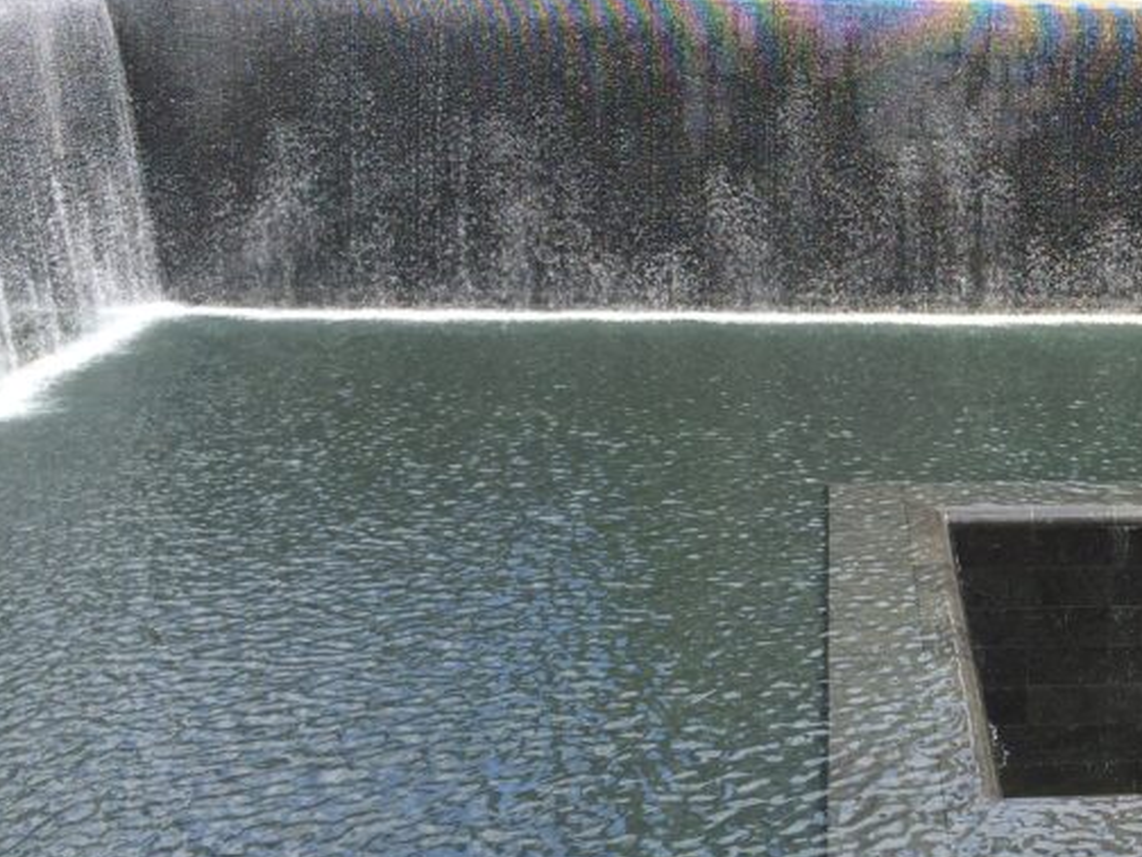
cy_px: 342
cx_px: 1151
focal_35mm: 61
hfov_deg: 29.5
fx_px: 2012
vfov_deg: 24.0
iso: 32
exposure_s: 1/662
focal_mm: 4.12
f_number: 2.2
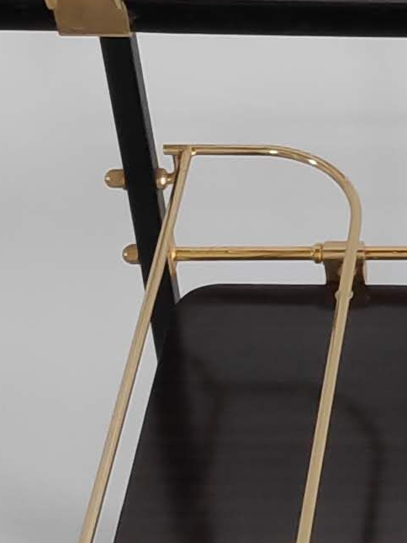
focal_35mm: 125
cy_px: 114
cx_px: 668
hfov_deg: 11.2
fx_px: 1959
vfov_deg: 15.7
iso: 506
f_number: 1.9
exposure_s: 1/50
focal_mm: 3.94
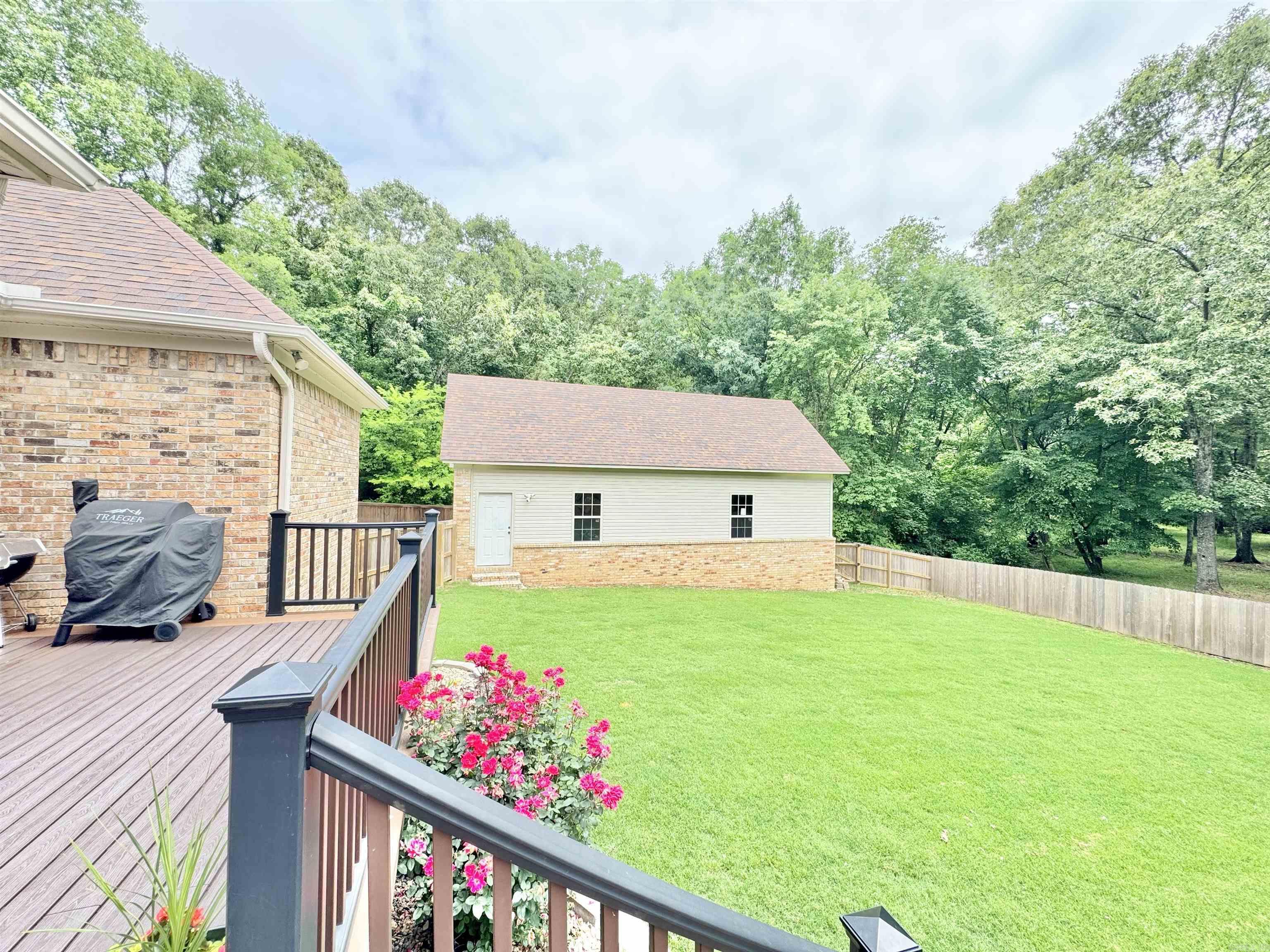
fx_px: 514
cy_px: 476
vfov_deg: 85.7
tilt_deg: +0.3
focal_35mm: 14
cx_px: 635
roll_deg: -1.4
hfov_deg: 102.1
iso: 40
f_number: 2.2
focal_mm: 2.22
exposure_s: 1/254
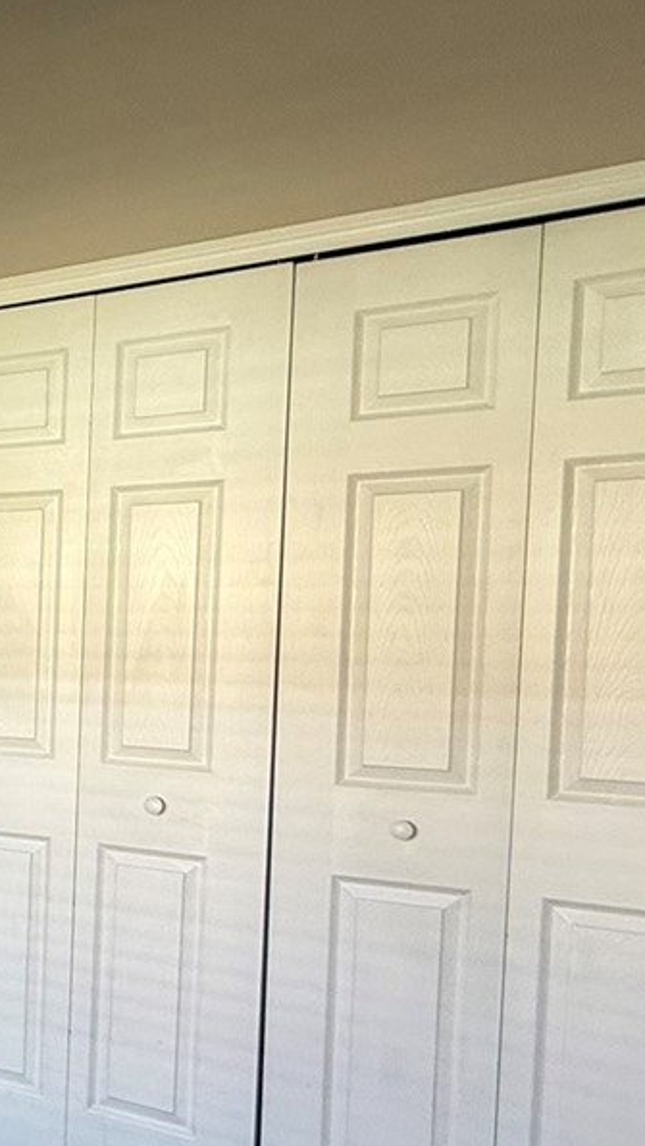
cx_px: -487
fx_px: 1246
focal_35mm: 41
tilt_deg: -3.0
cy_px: 701
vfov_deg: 49.0
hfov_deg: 20.9
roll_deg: -0.4
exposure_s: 1/99
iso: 100
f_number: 2.2
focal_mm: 2.22
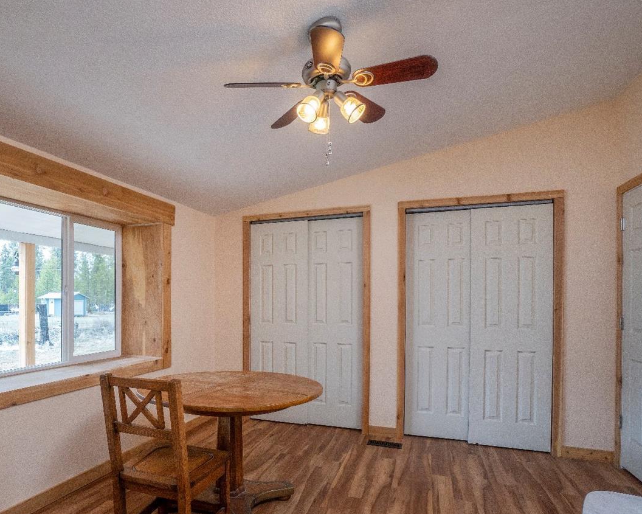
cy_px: 273
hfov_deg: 78.8
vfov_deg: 68.0
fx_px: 380
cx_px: 238
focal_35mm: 20
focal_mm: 10
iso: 640
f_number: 9
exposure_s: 1/40
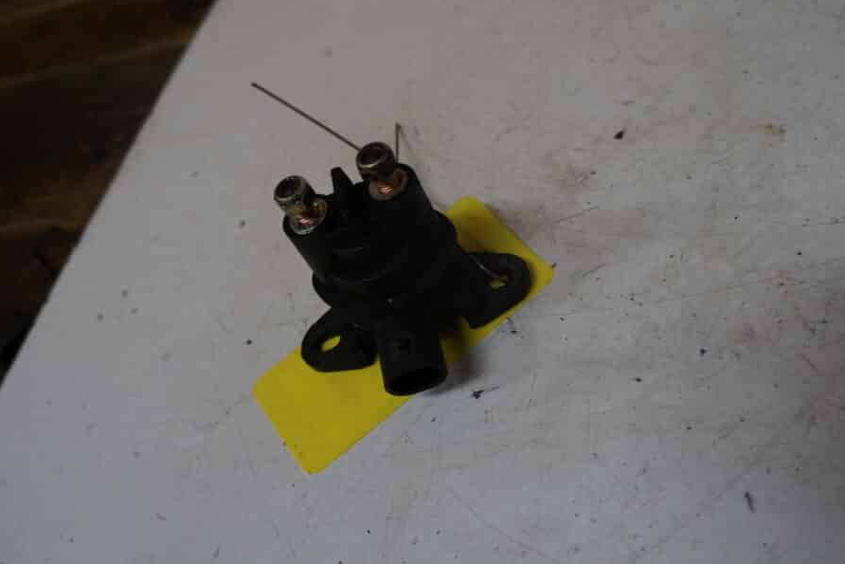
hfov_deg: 60.3
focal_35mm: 31
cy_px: 291
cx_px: 439
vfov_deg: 42.3
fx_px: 728
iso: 500
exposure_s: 1/60
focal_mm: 18
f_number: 4
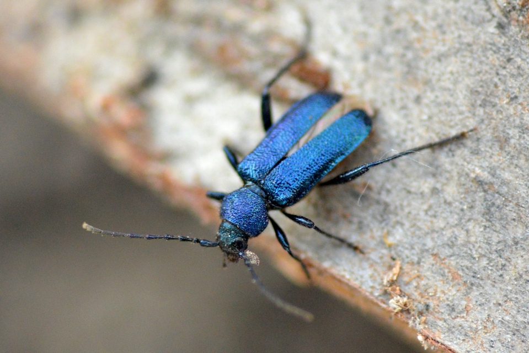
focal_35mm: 150
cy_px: 176
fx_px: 2205
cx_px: 264
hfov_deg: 13.7
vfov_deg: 9.2
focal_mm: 100
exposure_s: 1/500
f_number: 5.6
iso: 1600
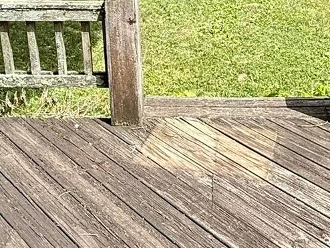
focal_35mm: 58
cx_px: 235
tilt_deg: -19.5
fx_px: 553
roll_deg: -0.9
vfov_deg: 24.6
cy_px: 29
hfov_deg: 32.8
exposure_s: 1/1017
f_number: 2.2
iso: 50
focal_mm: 2.22
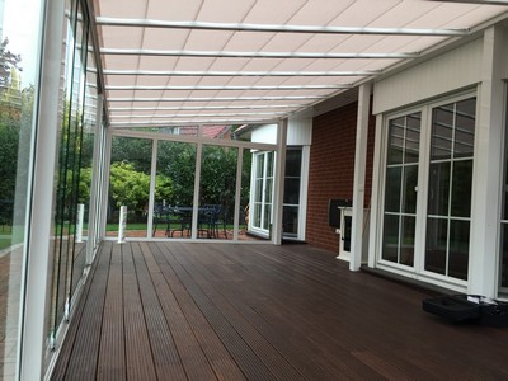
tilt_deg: +1.8
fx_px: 426
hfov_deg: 61.7
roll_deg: -3.6
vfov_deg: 48.2
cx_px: 254
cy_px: 190
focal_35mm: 29
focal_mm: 4.15
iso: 32
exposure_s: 1/120
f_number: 2.2
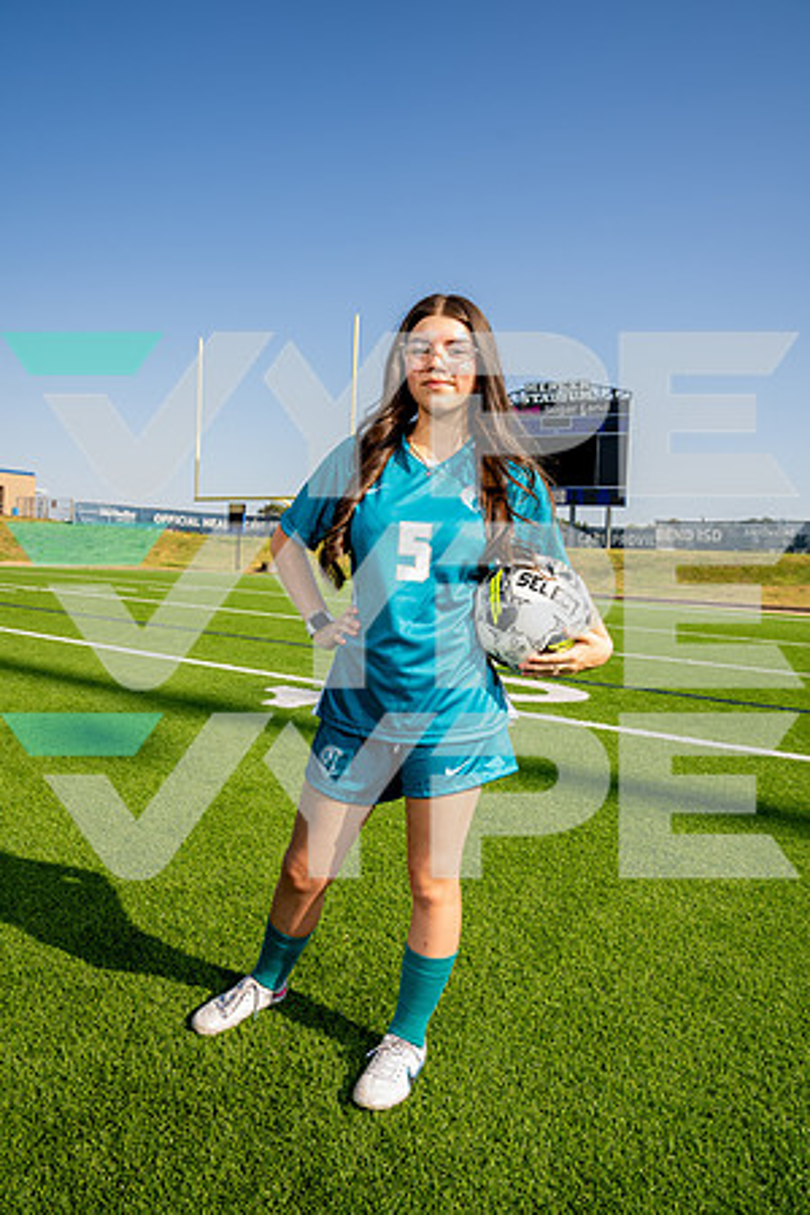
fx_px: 810
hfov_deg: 53.1
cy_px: 608
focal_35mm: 24
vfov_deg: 73.7
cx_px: 405
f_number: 7.1
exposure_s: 1/125
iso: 50
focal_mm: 24
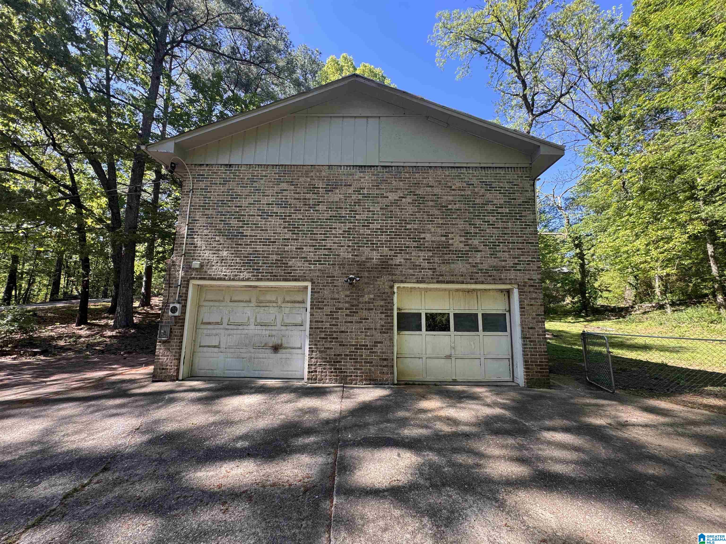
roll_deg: -1.5
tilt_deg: +8.5
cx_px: 363
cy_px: 272
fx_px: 294
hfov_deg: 102.1
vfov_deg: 85.7
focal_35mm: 14
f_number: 2.2
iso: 40
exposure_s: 1/145
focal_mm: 2.22
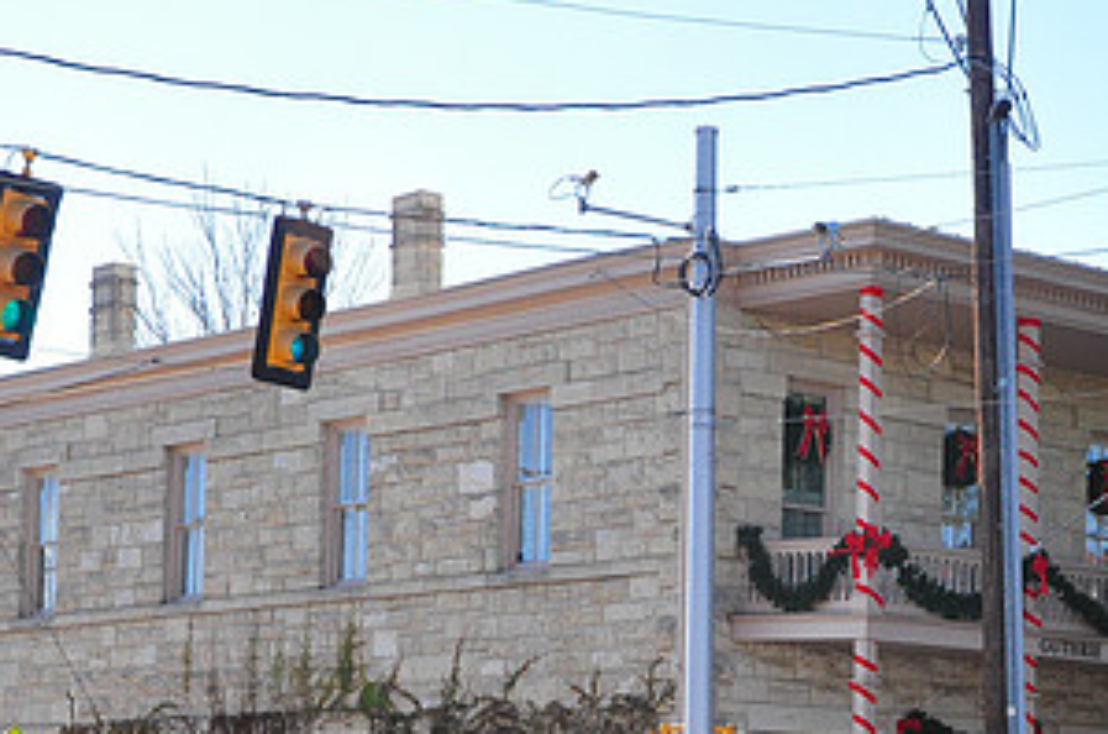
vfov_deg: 13.3
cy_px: 636
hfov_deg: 20.0
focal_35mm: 102
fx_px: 3132
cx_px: 741
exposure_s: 1/400
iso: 800
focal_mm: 35
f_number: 10
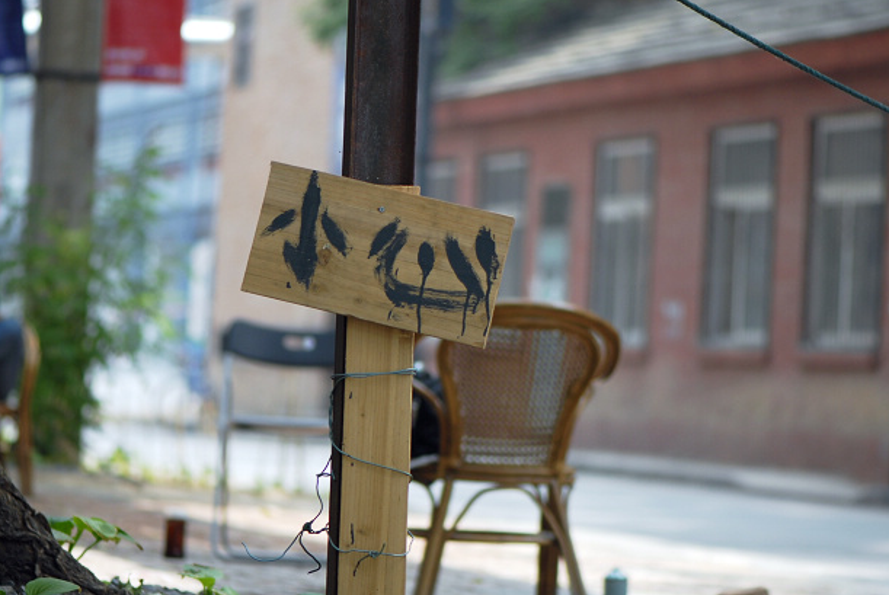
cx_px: 457
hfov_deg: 11.4
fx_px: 4464
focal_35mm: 181
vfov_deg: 7.6
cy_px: 298
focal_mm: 105
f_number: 2.8
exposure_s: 1/320
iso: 100
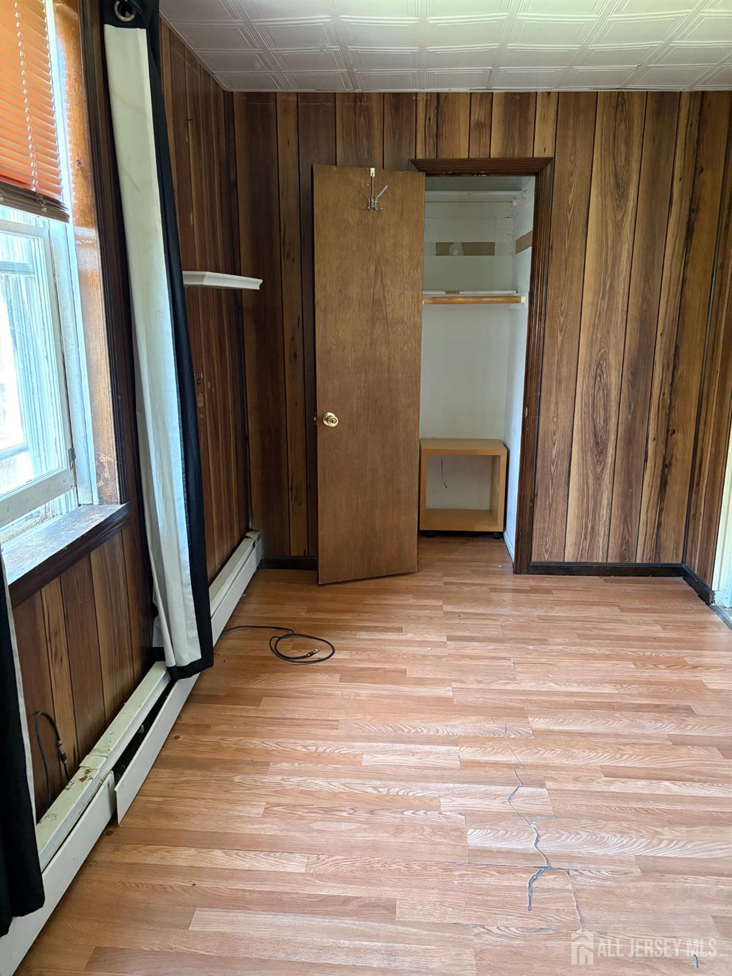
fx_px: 733
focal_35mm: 26
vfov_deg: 67.3
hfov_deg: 53.1
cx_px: 366
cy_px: 488
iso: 640
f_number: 1.6
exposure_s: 1/39
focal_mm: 5.96
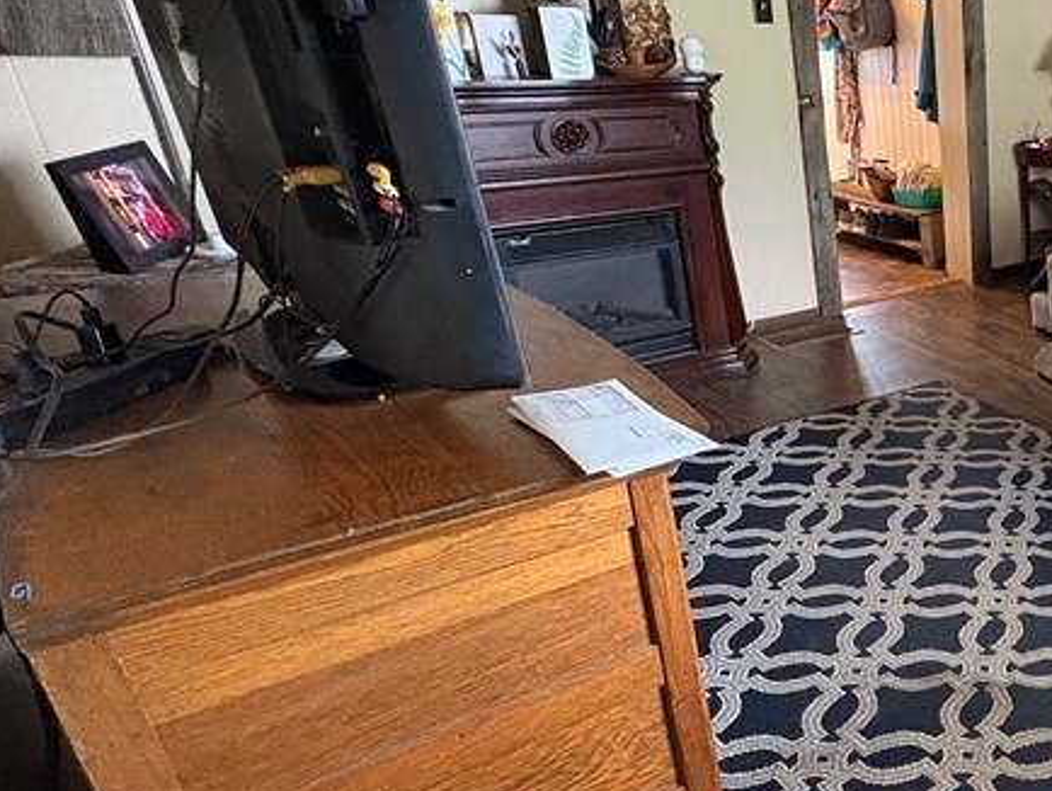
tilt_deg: -22.2
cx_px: 1193
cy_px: 417
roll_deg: -1.8
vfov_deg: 43.0
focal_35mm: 33
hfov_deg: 41.9
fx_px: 1003
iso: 800
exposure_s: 1/40
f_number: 2.2
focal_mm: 2.22
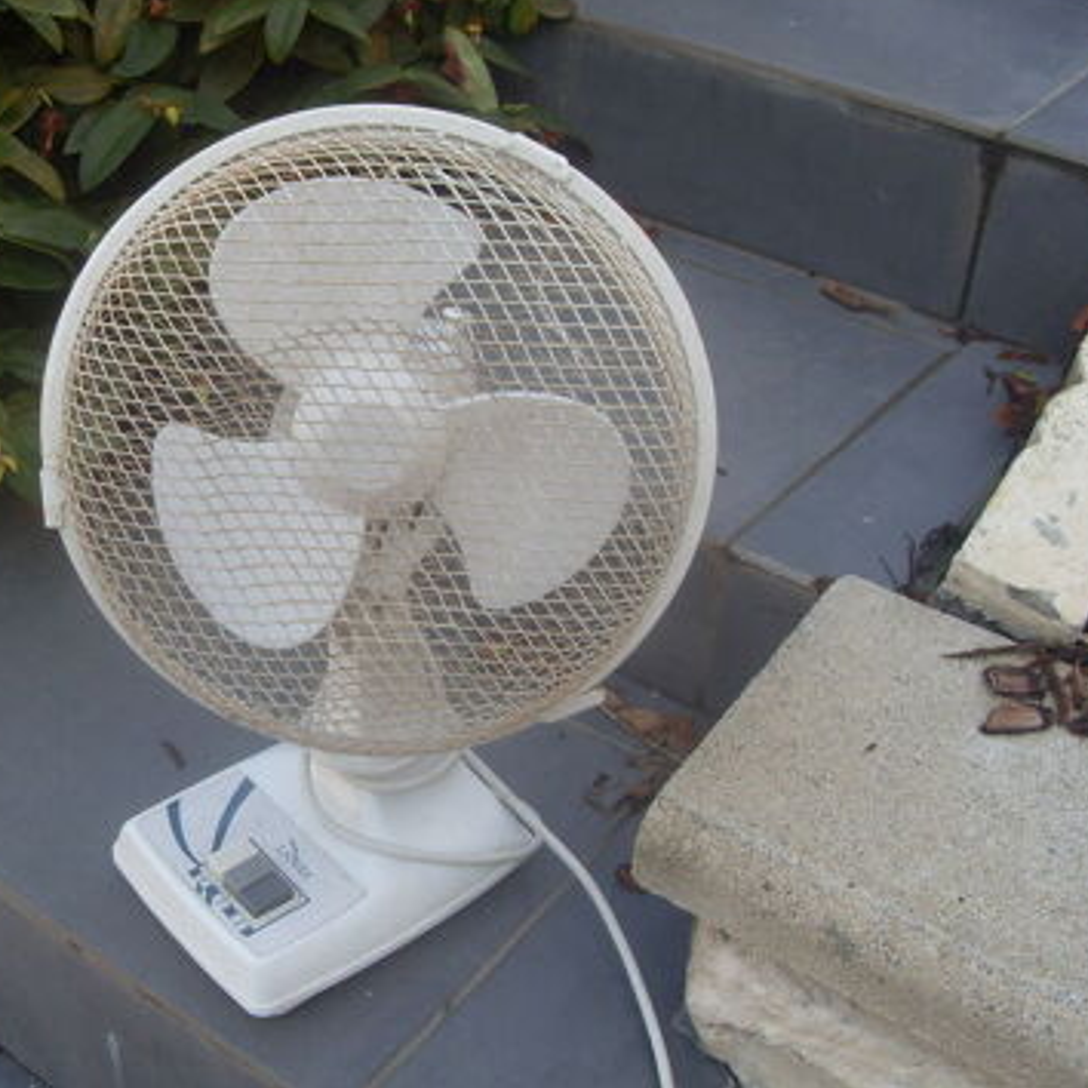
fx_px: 1494
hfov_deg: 39.7
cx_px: 396
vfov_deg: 40.0
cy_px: 538
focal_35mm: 42
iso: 80
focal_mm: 6.3
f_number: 2.8
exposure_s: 1/350
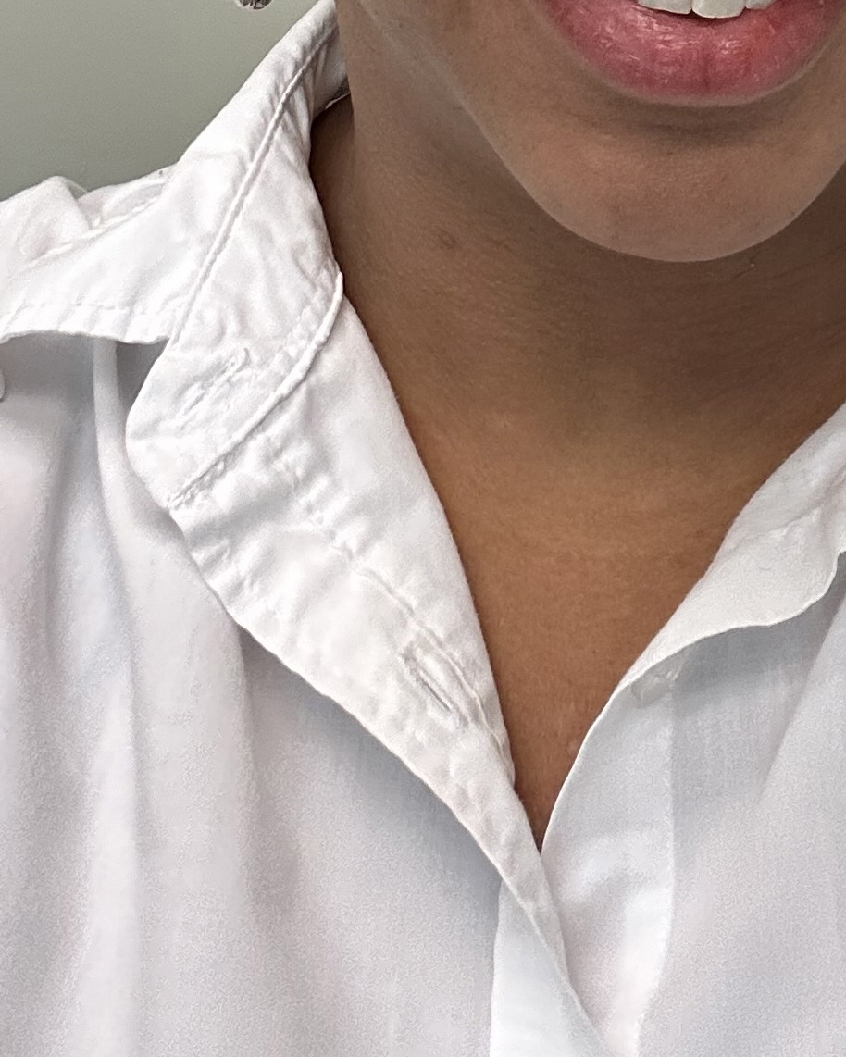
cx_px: 670
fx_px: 1909
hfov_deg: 24.6
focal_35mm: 61
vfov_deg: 28.8
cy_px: -28
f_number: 1.9
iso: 100
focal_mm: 2.69
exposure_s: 1/60
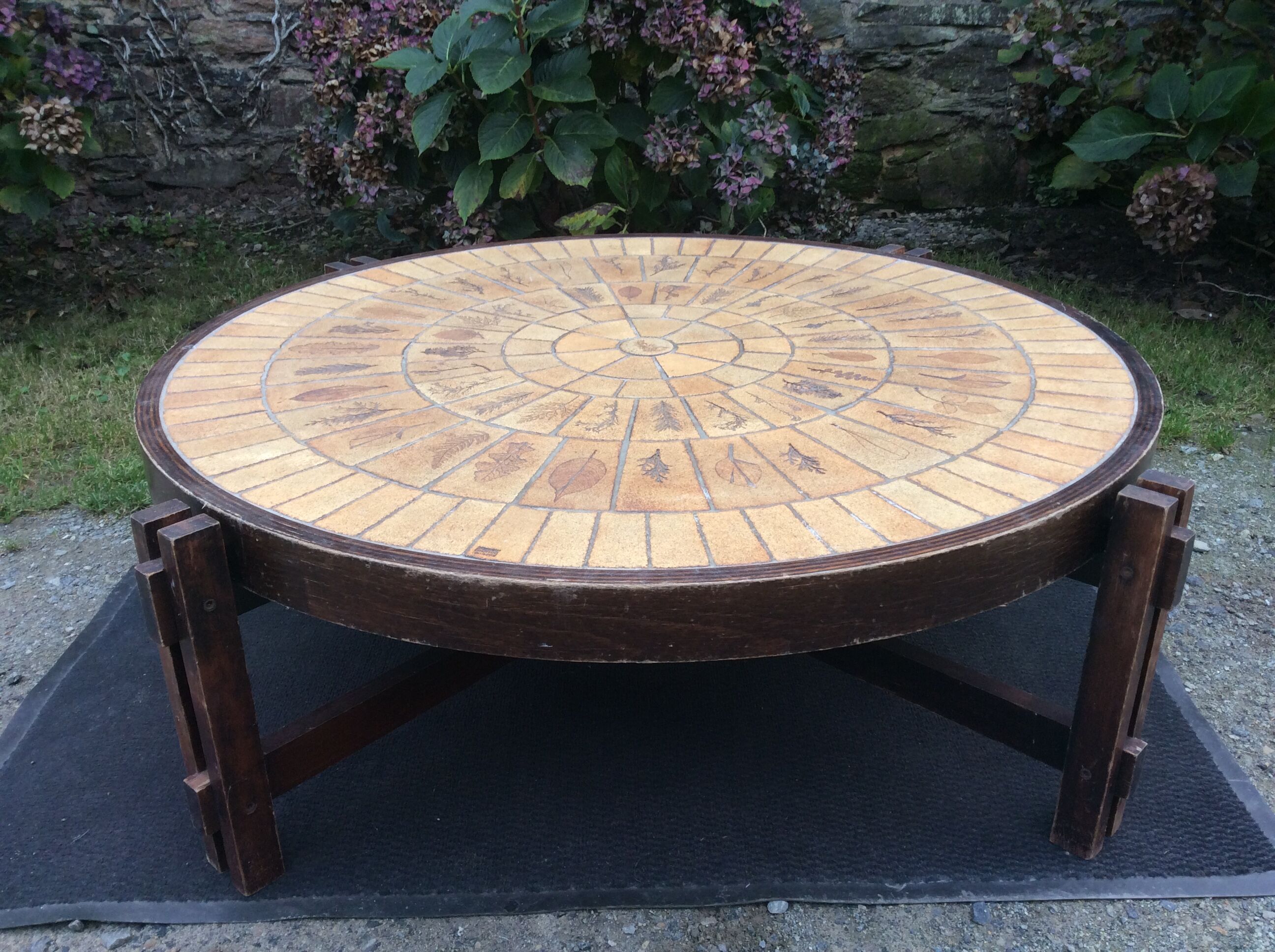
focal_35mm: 32
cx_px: 638
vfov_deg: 44.1
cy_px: 476
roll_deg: +1.0
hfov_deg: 56.9
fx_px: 1177
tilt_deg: -27.0
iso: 32
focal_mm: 3.3
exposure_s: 1/100
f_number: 2.4
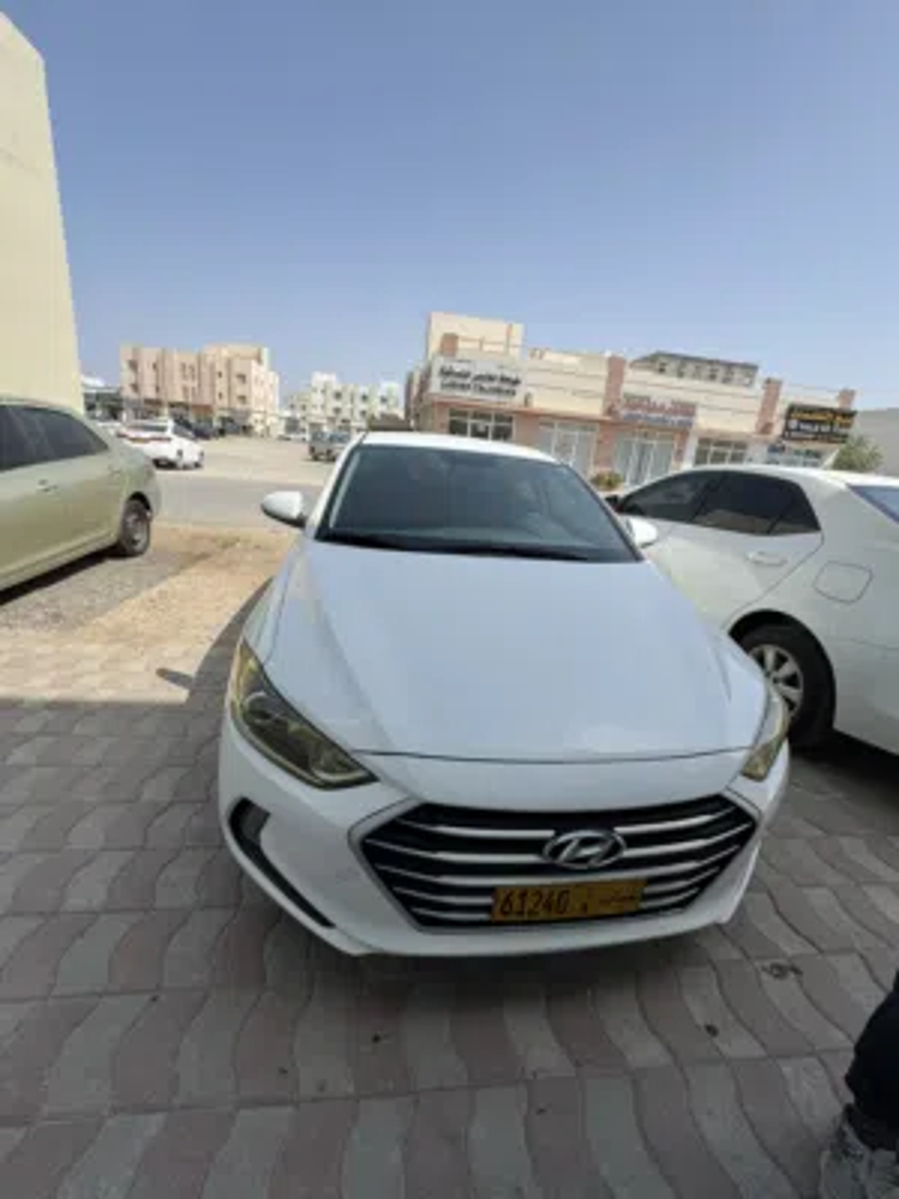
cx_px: 450
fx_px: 485
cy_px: 600
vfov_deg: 102.1
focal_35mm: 14
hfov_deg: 85.7
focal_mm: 2.22
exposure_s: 1/2342
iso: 50
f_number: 2.2
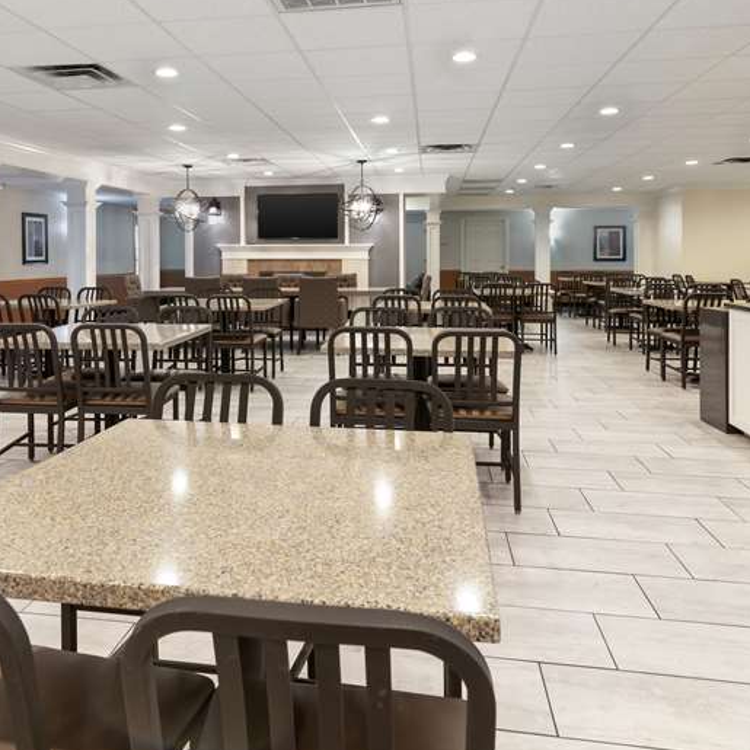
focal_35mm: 27
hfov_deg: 58.4
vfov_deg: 58.1
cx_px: 289
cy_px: 267
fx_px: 662
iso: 100
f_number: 9
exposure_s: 1/3
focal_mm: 16
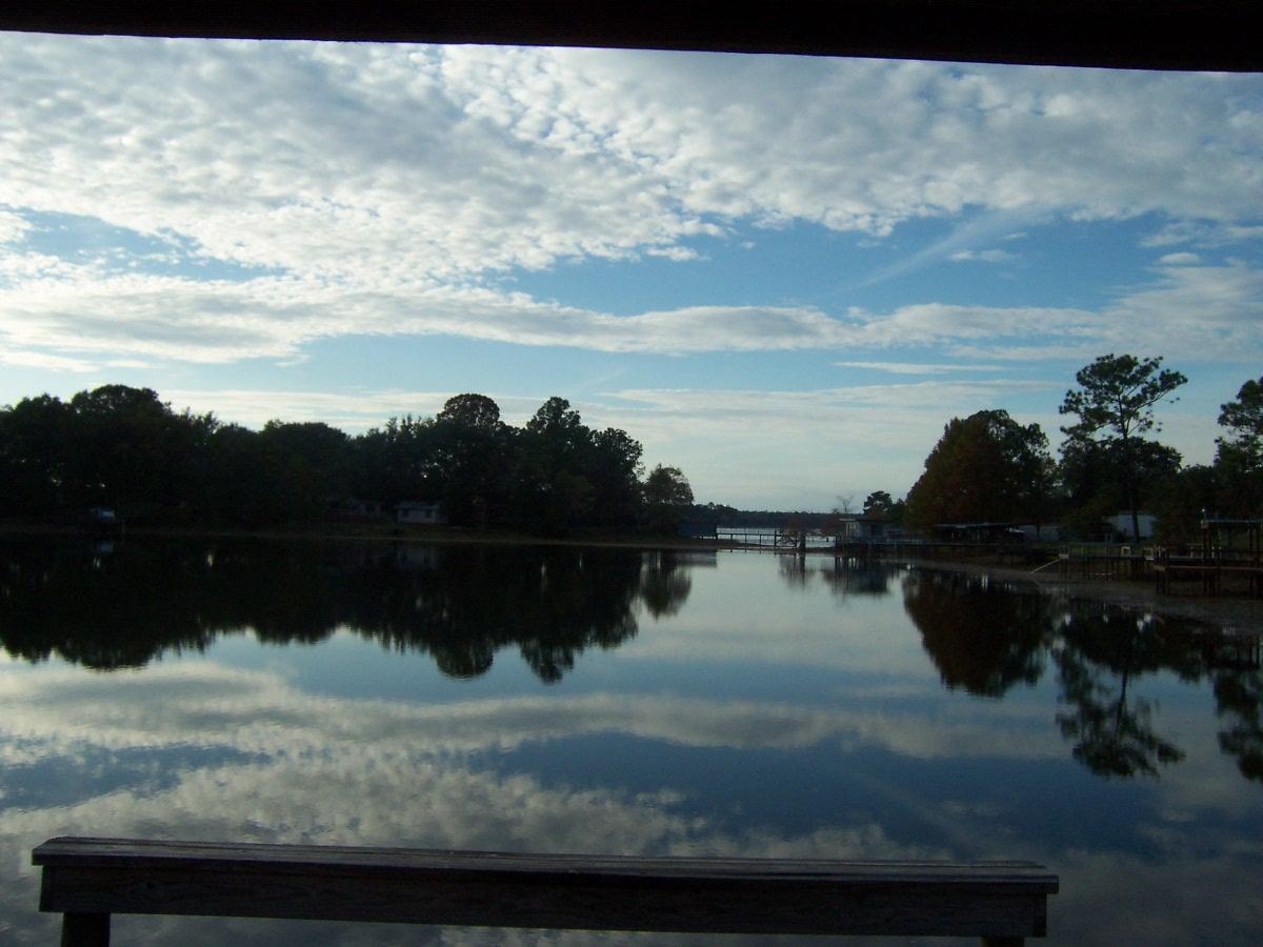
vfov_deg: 42.9
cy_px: 474
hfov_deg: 55.4
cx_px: 632
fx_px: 1204
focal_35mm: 33
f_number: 5.6
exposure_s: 1/500
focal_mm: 5.5
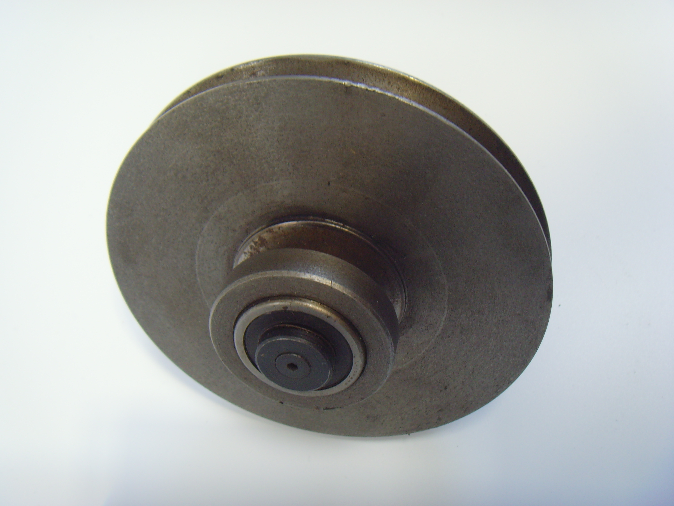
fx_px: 759
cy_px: 253
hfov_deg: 47.9
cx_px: 337
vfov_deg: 36.8
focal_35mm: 39
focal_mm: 6.6
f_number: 3.5
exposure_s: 1/45
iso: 120
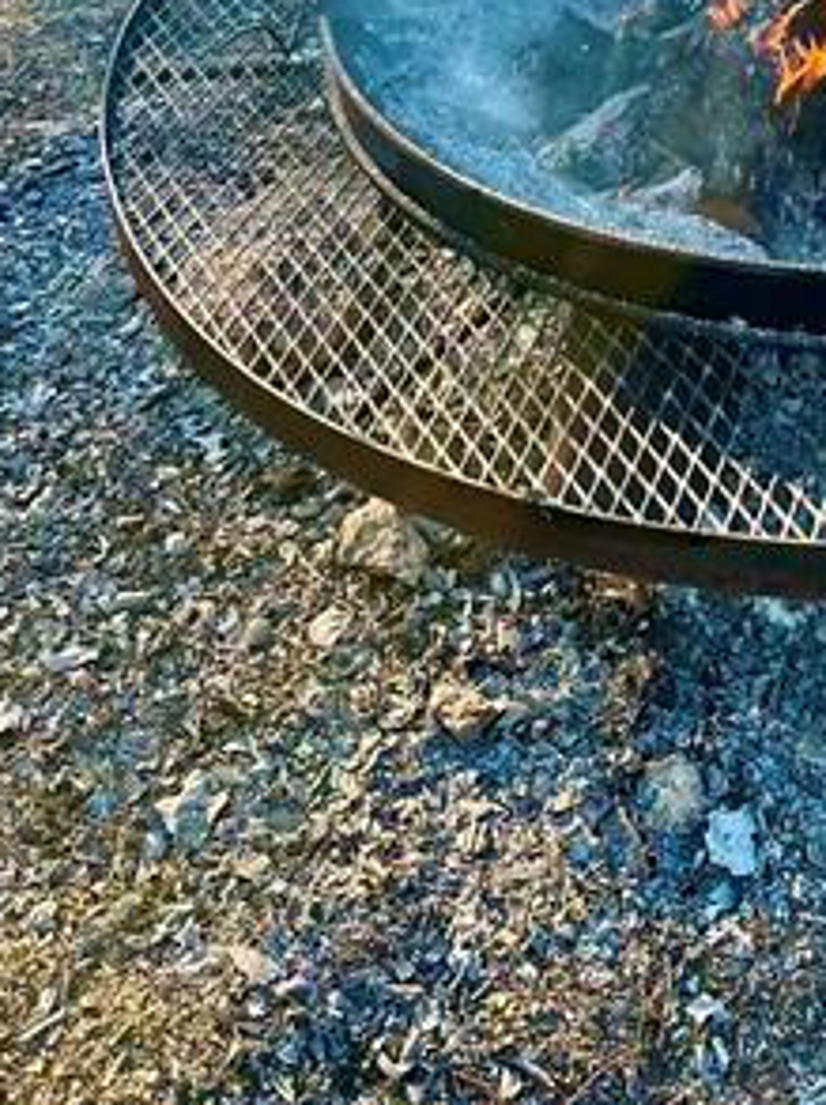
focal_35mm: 63
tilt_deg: -22.9
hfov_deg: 22.5
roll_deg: -0.1
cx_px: 800
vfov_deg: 27.6
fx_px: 2009
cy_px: -166
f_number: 1.78
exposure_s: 1/630
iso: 80
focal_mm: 6.86
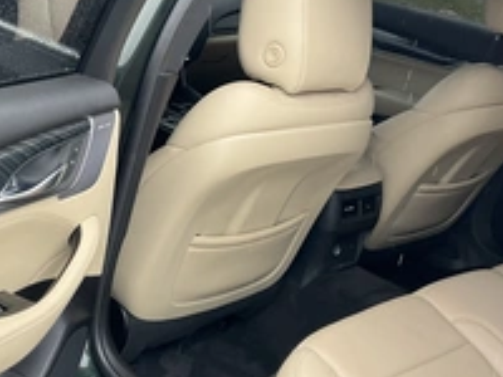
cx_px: 136
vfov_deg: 25.1
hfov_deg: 32.7
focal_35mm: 58
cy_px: 259
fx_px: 843
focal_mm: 3
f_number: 1.8
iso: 40
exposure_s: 1/122
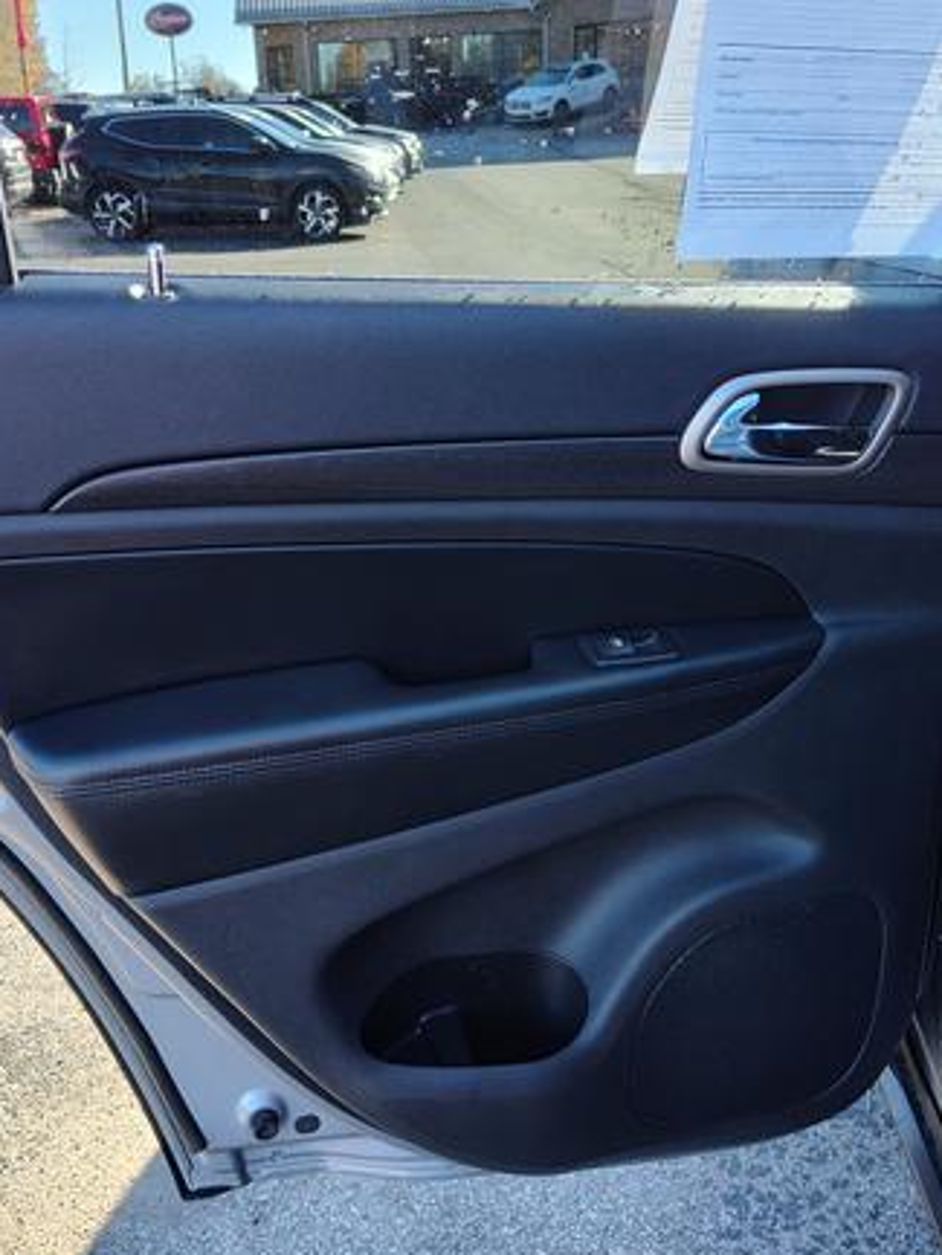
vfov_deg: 53.8
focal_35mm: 34
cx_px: 388
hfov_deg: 41.7
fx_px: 1233
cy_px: 693
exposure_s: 1/301
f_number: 1.88
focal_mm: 5.56
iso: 100
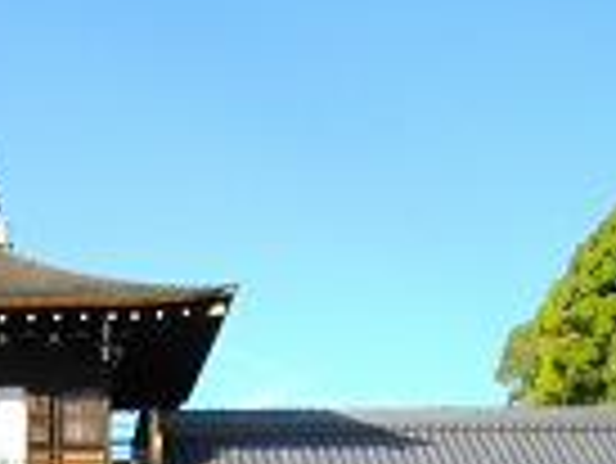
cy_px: 613
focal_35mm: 91
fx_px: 1621
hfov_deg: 20.9
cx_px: 20
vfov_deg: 15.4
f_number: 2.9
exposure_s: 1/500
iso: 100
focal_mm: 5.7
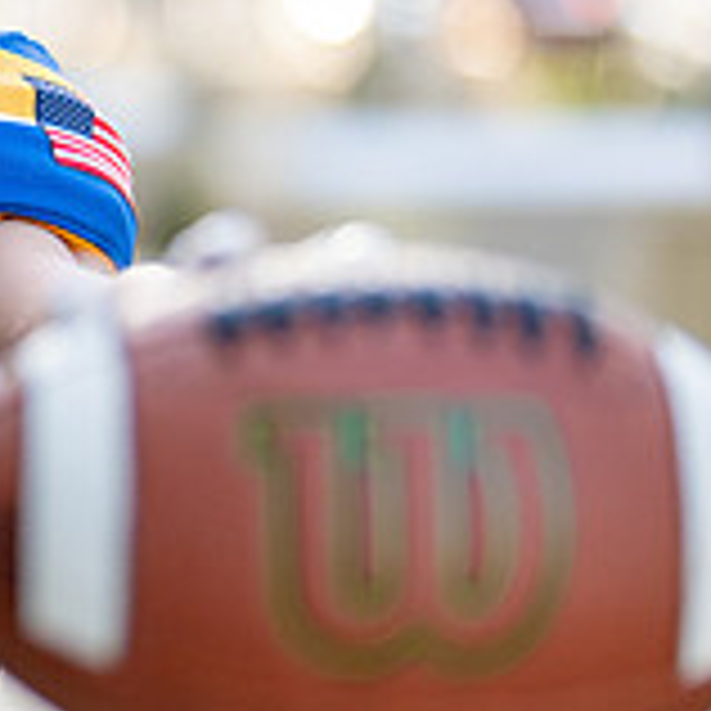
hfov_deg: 8.4
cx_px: -418
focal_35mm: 203
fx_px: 4717
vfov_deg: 8.6
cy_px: 188
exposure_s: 1/2500
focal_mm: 50
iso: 200
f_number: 1.2
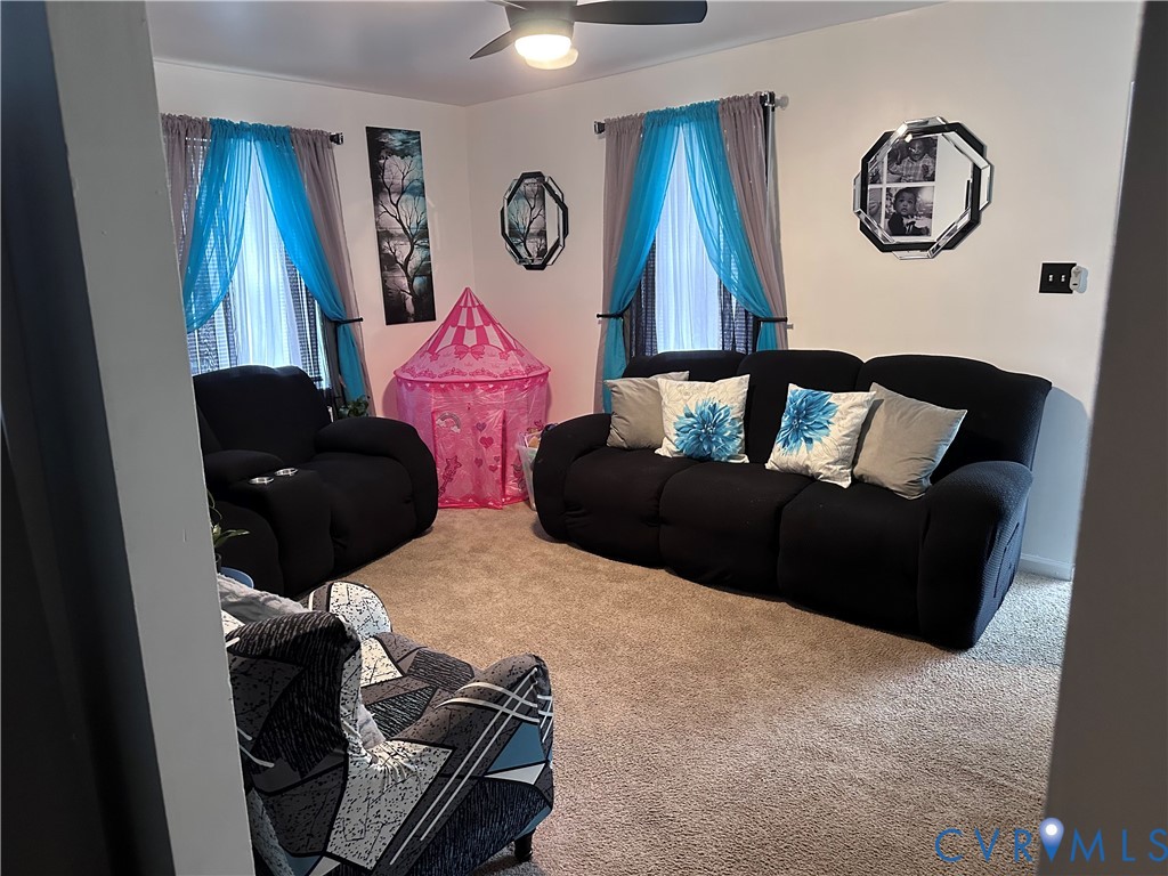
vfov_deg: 56.8
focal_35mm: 24
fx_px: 810
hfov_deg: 71.6
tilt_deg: -12.7
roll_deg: +1.9
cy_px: 438
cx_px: 584
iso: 640
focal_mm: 6.86
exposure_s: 1/60
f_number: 1.78
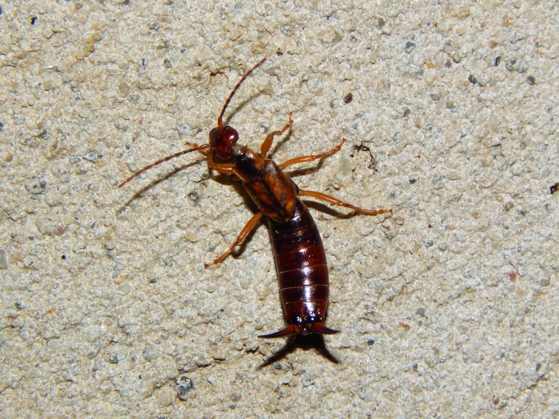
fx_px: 2939
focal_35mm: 182
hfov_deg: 10.9
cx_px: 280
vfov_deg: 8.2
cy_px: 210
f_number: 10.5
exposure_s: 1/30
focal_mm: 32.8
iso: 200
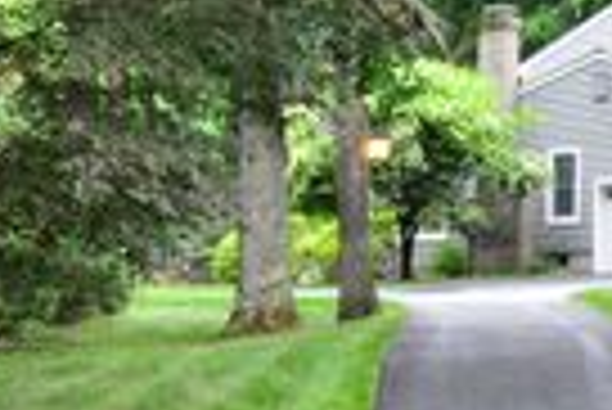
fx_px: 1872
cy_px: 162
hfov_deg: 18.3
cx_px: 558
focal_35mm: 110
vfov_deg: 12.5
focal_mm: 20
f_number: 8
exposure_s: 1/50
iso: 3200
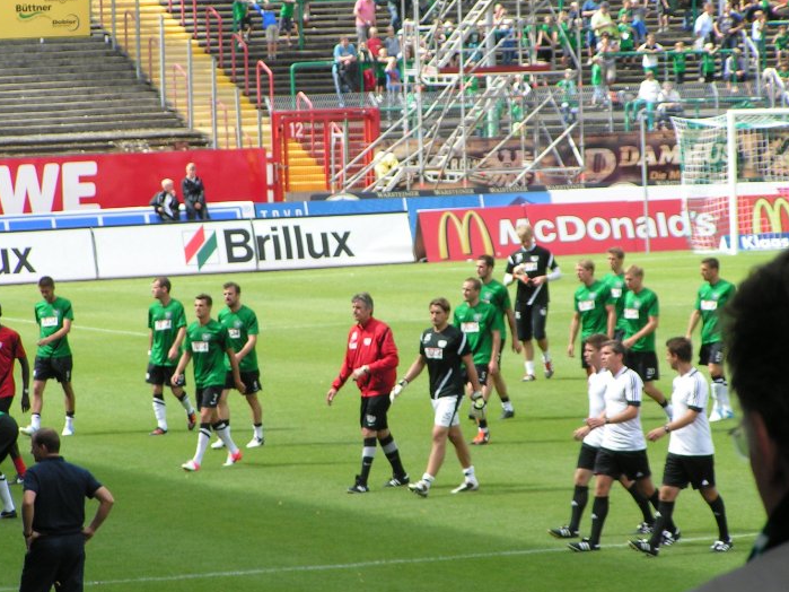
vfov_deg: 5.5
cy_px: 287
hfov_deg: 7.3
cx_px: 366
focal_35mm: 270
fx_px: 6153
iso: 50
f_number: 5
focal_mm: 36.1
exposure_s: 1/320
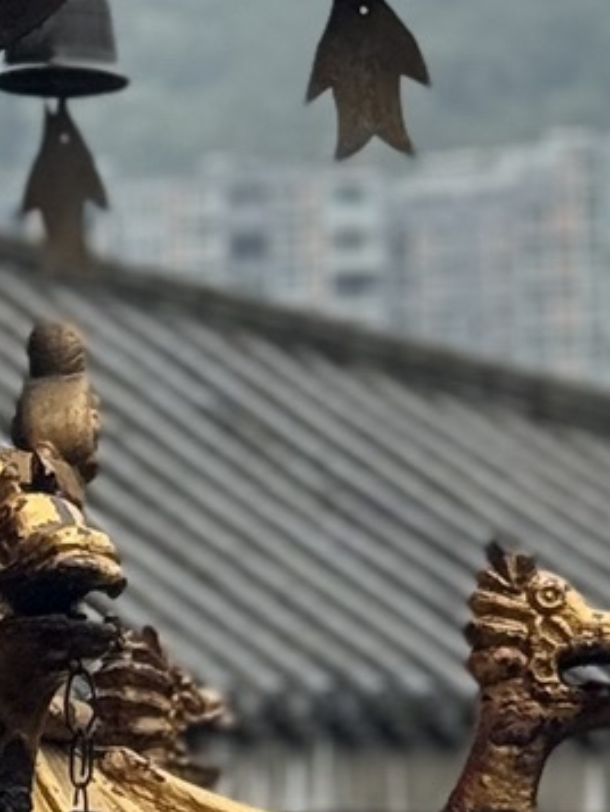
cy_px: -421
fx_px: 6317
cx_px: 264
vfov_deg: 7.2
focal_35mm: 269
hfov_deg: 5.5
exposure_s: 1/2045
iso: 64
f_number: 1.78
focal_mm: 6.86
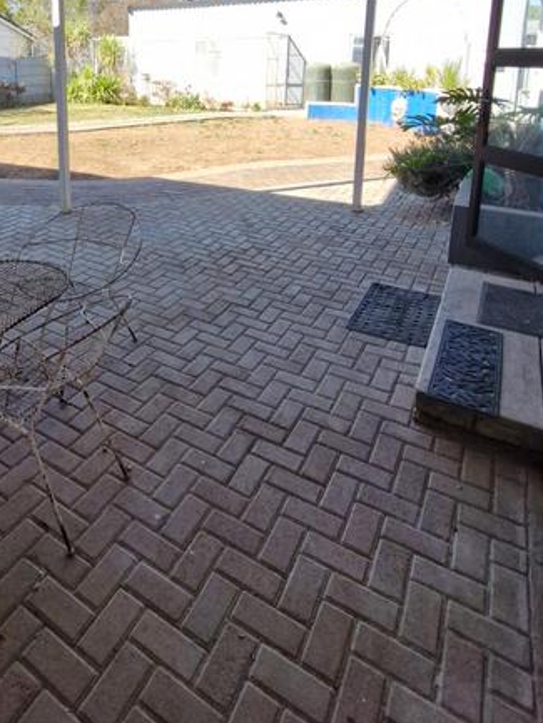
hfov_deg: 54.7
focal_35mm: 24
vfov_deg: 64.9
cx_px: 149
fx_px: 502
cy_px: 140
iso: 50
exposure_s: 1/538
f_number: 2.2
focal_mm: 1.74
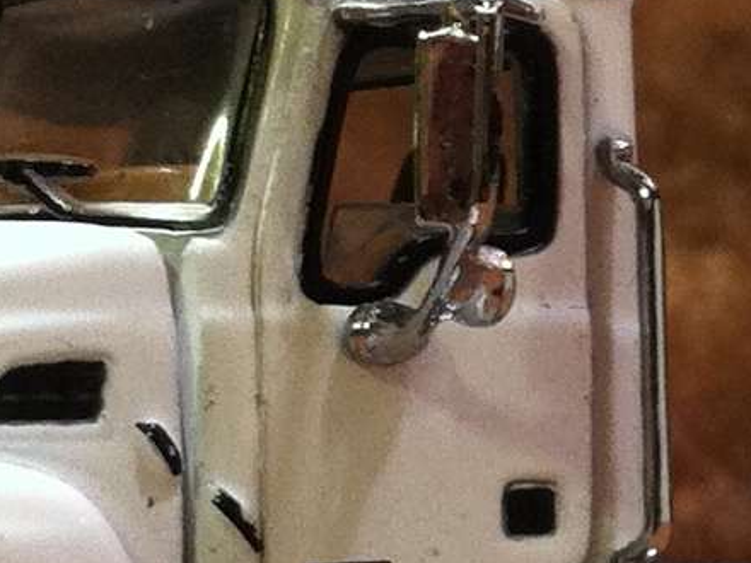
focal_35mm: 206
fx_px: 4469
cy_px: 213
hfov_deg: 9.4
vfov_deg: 7.2
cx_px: 1002
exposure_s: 1/15
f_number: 2.8
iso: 160
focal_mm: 3.85
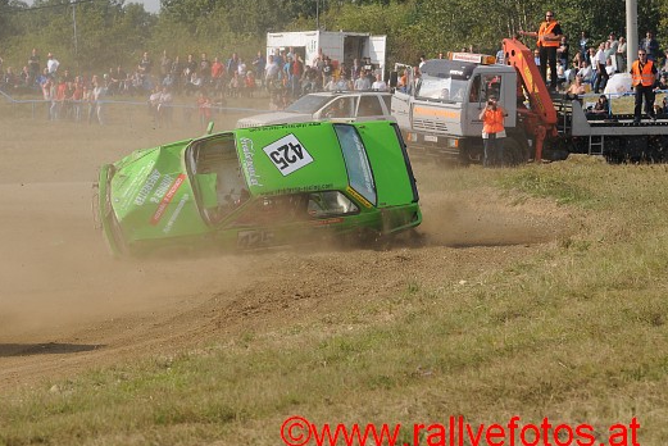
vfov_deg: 3.5
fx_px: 7259
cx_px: 263
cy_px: 192
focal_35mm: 391
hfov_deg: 5.3
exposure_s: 1/400
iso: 200
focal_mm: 200
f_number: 9
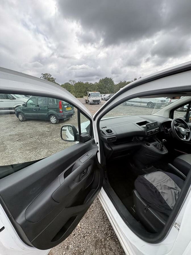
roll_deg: -0.8
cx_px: 96
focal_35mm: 14
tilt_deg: -9.2
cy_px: 128
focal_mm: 2.22
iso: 64
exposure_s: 1/340
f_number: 2.2
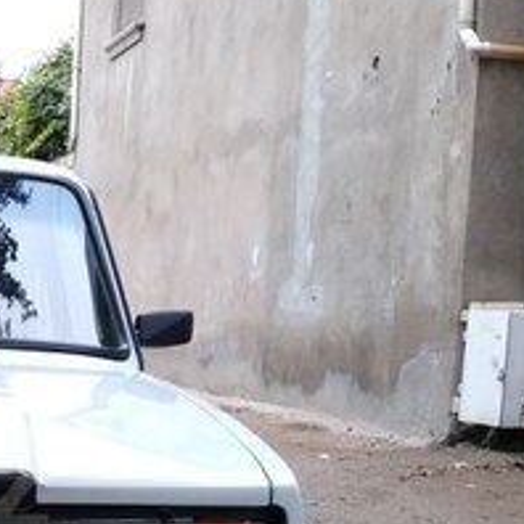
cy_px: 491
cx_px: -222
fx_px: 1062
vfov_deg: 26.6
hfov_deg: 23.3
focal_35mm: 62
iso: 131
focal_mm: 3.57
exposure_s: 1/100
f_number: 2
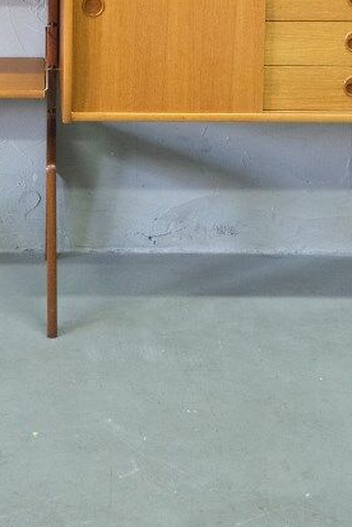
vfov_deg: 19.9
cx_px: 46
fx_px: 1305
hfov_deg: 15.2
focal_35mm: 89
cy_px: -256
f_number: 4
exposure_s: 1/27
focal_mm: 19.2
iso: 2500
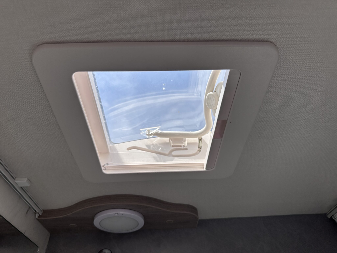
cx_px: 168
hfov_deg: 71.6
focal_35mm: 24
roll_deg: +2.6
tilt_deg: +42.1
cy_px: 126
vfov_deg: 56.8
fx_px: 234
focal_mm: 6.86
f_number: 1.78
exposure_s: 1/1517
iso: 80
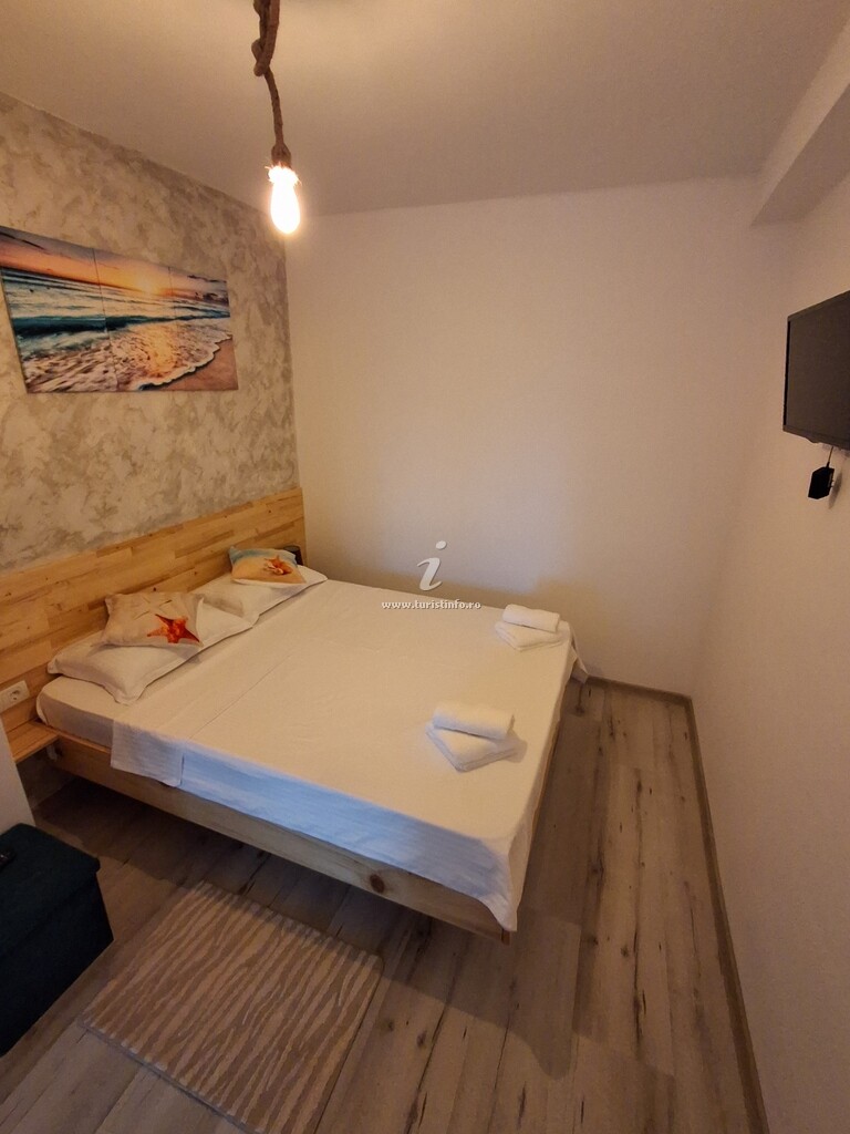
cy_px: 567
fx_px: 524
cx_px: 425
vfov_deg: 94.5
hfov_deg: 78.1
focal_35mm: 16
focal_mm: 1.64
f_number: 2.2
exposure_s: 1/25
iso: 500
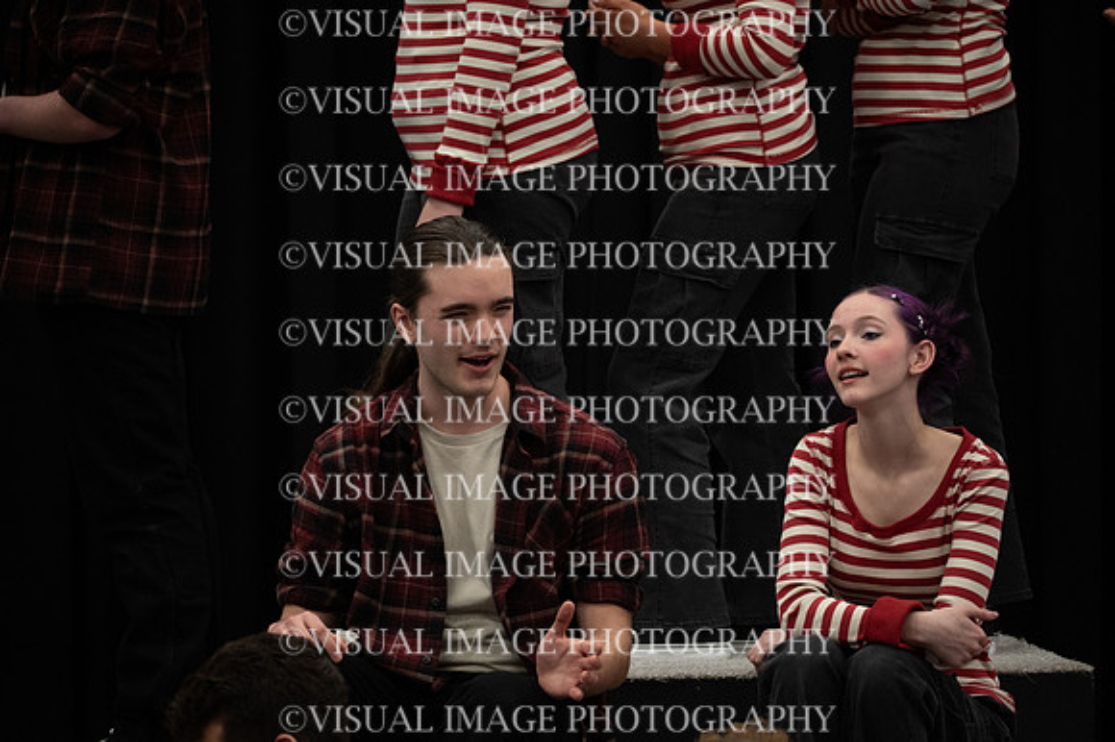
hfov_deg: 10.8
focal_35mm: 191
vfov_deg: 7.2
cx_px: 558
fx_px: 5912
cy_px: 371
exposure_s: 1/160
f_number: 5.6
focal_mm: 191
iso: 5000
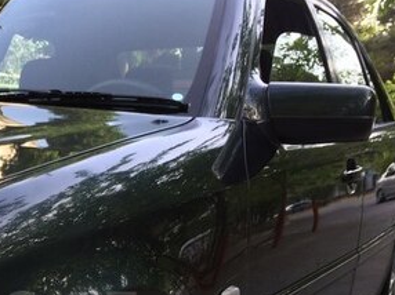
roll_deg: -2.8
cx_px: -4
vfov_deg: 21.0
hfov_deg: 27.3
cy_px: 312
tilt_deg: -11.8
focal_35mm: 67
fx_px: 764
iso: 32
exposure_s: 1/110
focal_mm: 4.15
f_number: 2.2
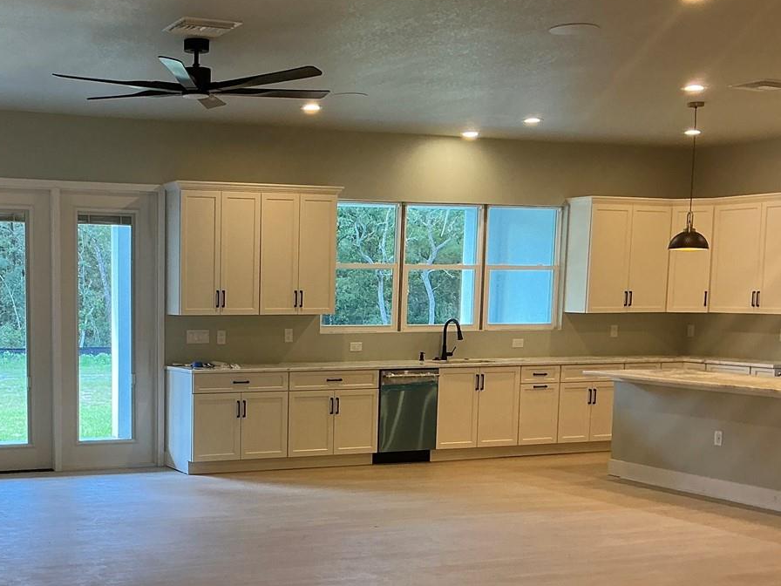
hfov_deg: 37.1
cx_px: 174
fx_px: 1128
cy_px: 440
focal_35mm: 50
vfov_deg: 28.7
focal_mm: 3
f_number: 1.8
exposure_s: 1/60
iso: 50
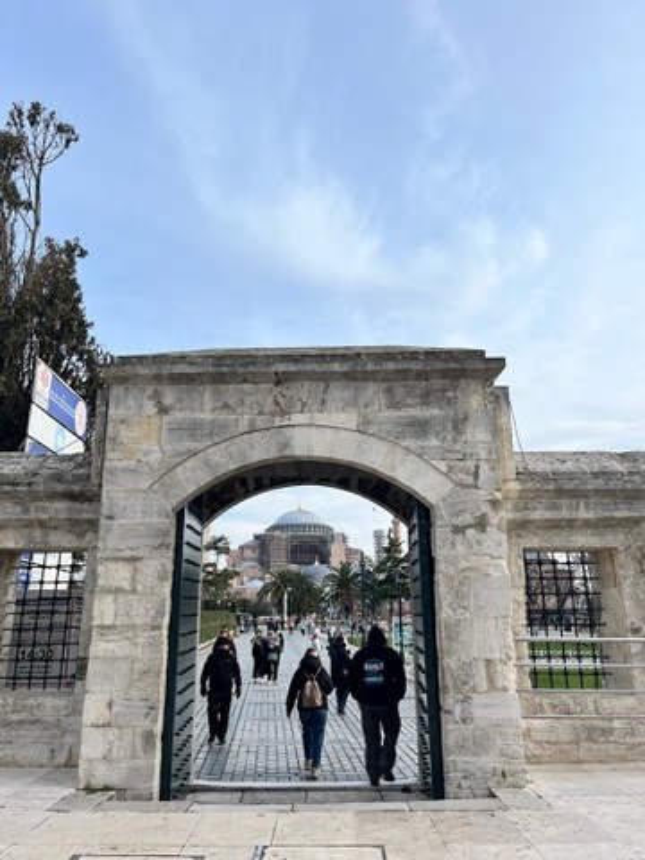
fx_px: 646
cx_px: 322
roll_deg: +0.6
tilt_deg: +15.2
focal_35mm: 26
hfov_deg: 53.1
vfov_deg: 67.3
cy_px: 430
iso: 50
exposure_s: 1/1992
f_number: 1.6
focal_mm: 5.1
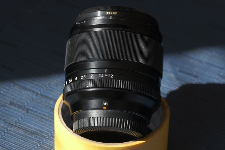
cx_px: 112
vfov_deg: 10.2
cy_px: 75
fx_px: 844
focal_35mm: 135
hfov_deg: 15.2
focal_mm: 90
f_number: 8
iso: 160
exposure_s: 1/58
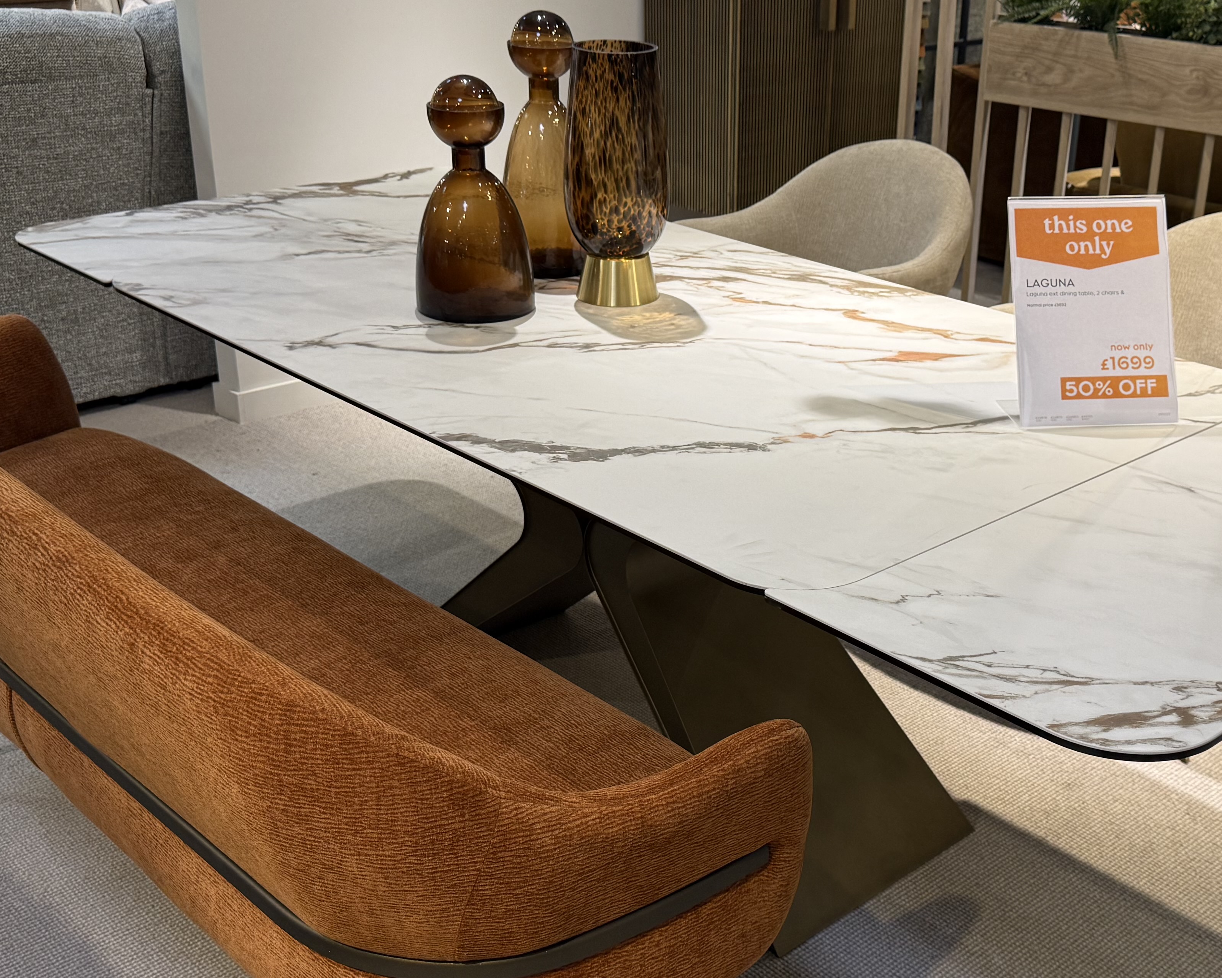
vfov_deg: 35.7
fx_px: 1519
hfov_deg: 43.6
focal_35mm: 42
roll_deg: -1.1
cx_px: 726
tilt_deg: -22.4
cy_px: 523
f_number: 1.78
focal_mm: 6.76
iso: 160
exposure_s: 1/100
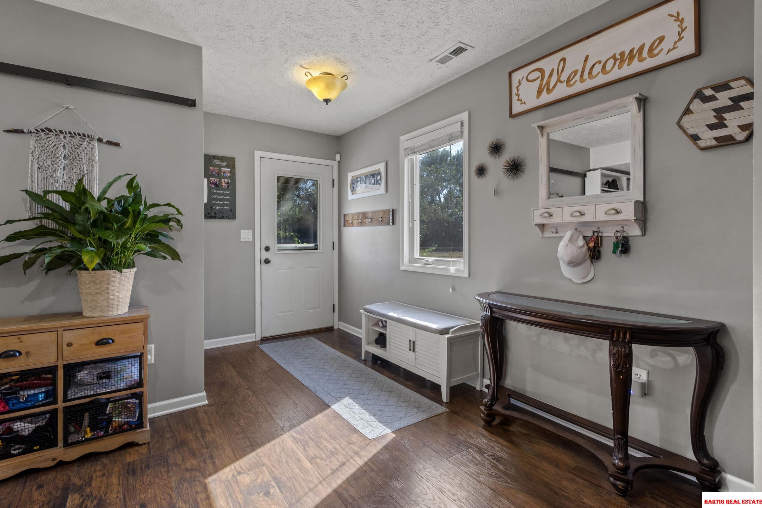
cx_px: 371
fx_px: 339
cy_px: 240
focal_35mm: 16
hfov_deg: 96.7
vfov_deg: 73.7
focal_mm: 10
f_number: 9
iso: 400
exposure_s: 1/2
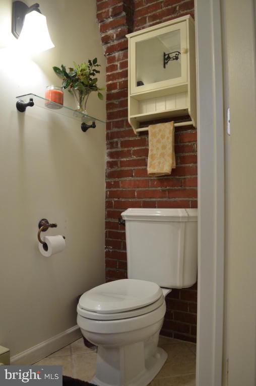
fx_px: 289
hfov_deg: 47.7
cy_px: 193
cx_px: 128
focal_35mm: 27
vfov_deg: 67.5
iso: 720
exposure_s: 1/60
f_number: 4
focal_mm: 18
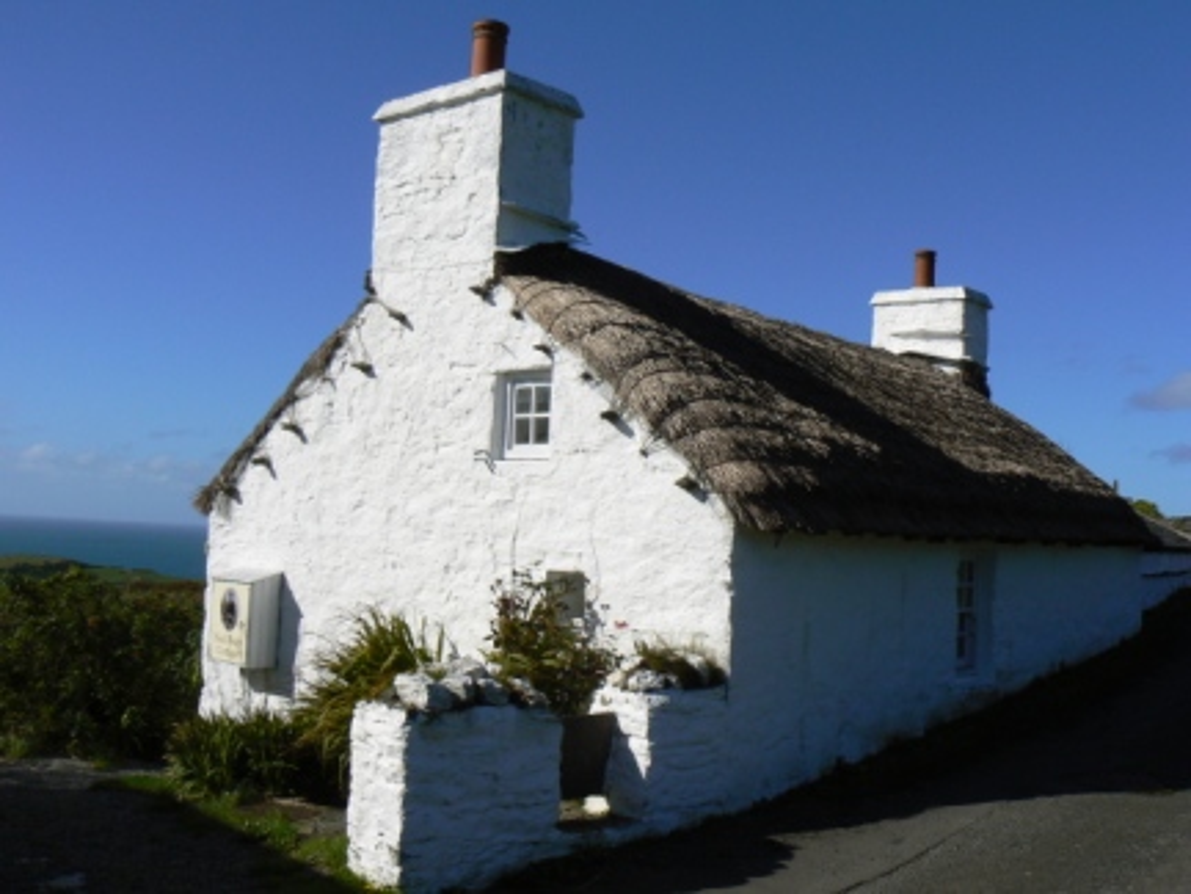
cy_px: 447
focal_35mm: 36
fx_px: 1239
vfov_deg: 39.7
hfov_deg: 51.4
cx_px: 596
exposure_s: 1/640
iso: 80
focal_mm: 6
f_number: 8
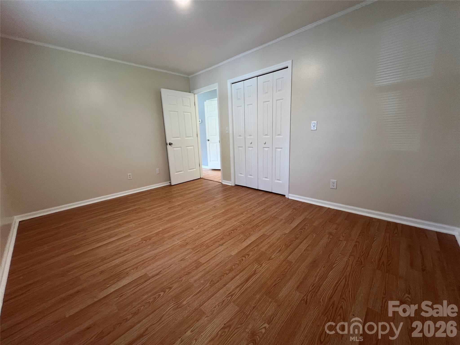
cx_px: 230
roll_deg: +2.7
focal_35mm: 13
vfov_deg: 89.9
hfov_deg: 106.2
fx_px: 173
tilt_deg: -11.6
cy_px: 172
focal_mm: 1.57
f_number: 1.8
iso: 160
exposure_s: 1/60
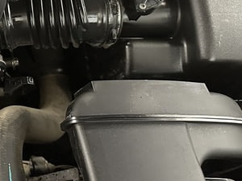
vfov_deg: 19.2
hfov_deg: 22.5
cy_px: -40
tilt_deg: -59.4
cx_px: -115
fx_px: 503
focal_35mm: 72
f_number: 1.78
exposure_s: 1/33
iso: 1000
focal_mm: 6.86
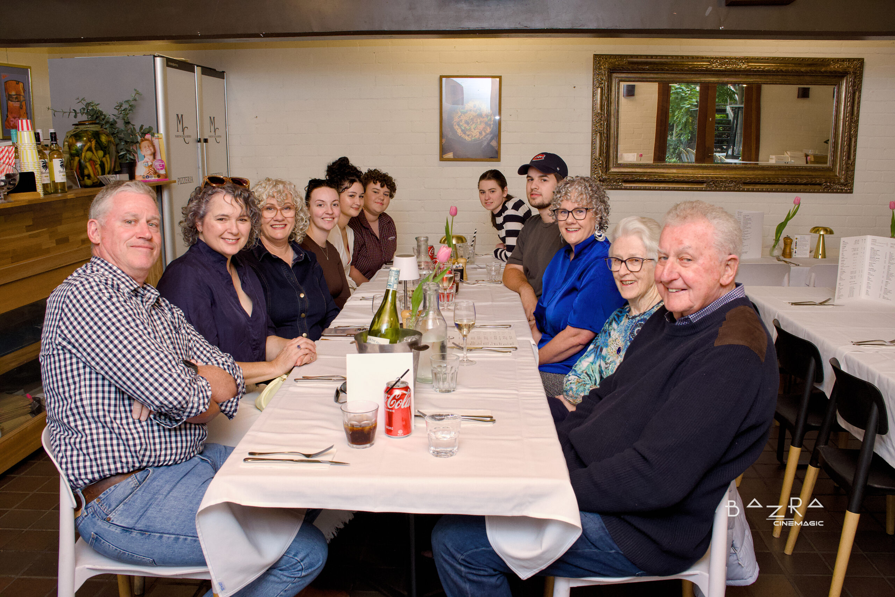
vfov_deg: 41.2
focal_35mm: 32
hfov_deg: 58.8
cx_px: 448
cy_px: 298
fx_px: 794
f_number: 6.3
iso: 1600
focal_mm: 21.3
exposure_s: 1/160
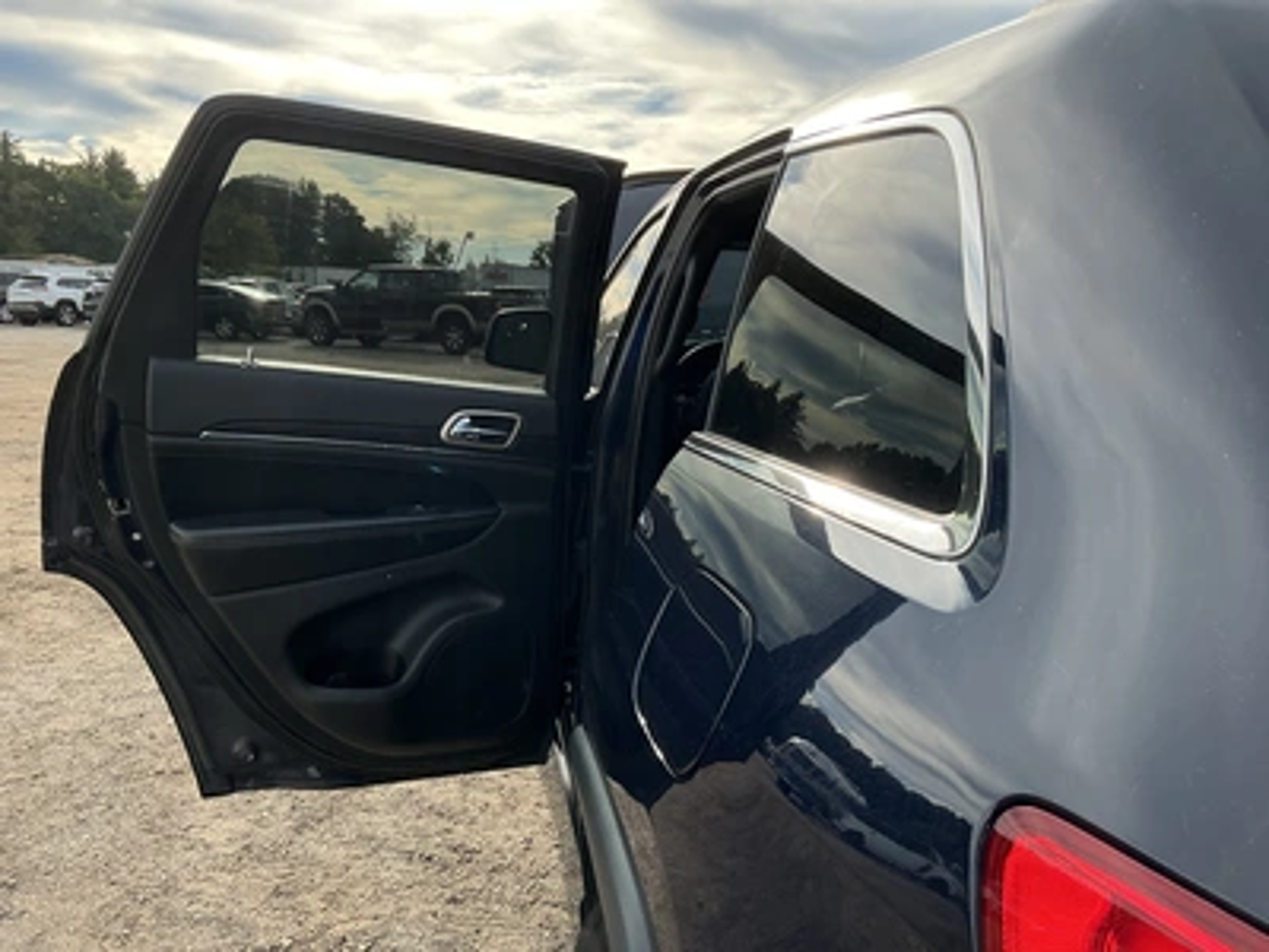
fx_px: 1026
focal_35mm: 28
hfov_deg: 63.4
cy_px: 476
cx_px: 634
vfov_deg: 49.7
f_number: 1.8
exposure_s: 1/759
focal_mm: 3
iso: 25
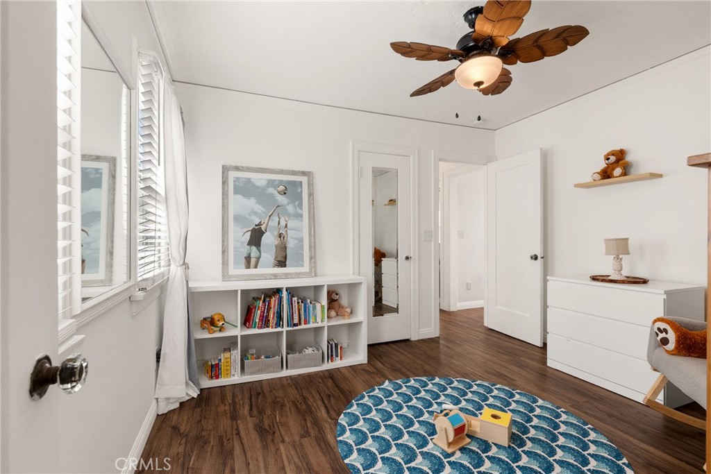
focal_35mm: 16
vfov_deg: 73.8
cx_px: 356
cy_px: 237
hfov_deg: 96.7
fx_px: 316
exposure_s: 1/6
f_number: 9
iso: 100
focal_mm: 16
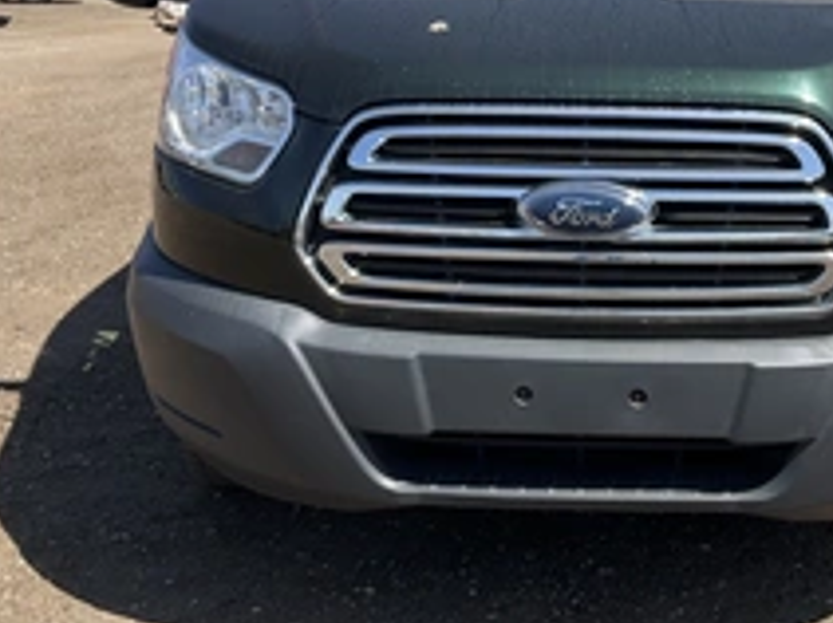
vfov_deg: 26.2
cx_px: 588
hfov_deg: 34.5
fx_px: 1323
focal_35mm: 55
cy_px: 150
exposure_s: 1/1195
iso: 25
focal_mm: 3
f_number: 1.8
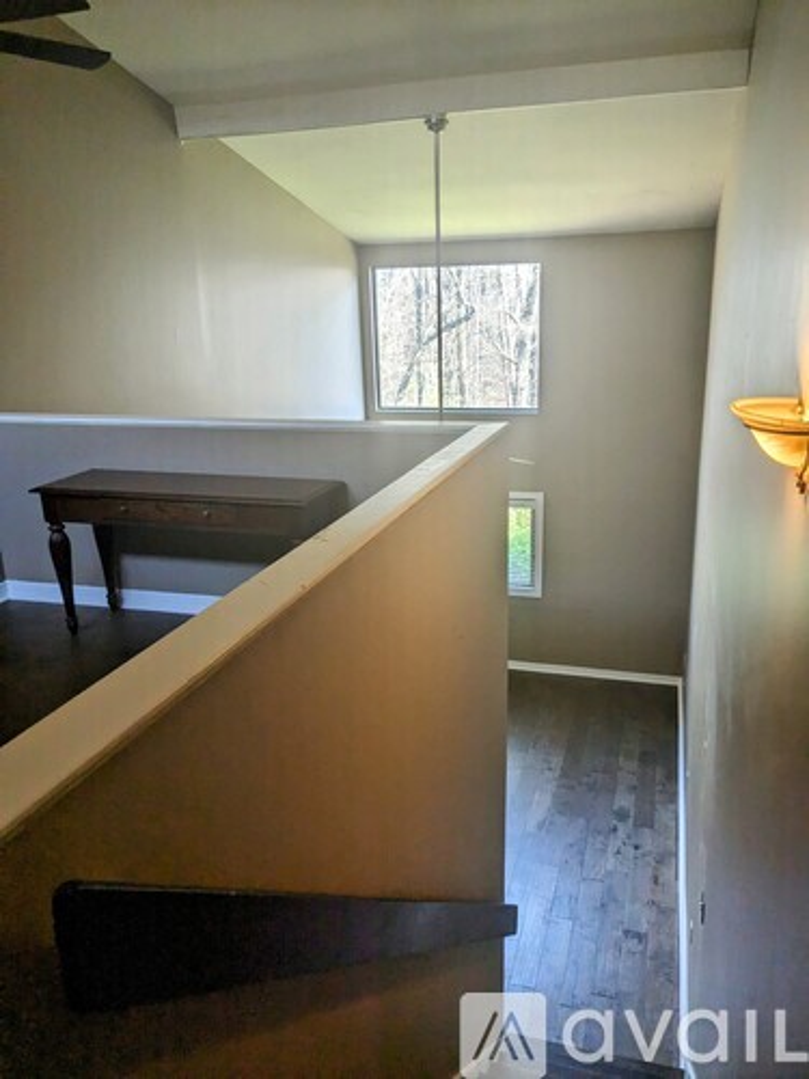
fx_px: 841
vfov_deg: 65.3
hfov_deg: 51.4
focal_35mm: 27
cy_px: 540
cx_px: 404
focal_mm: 4.38
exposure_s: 1/120
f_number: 1.73
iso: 55
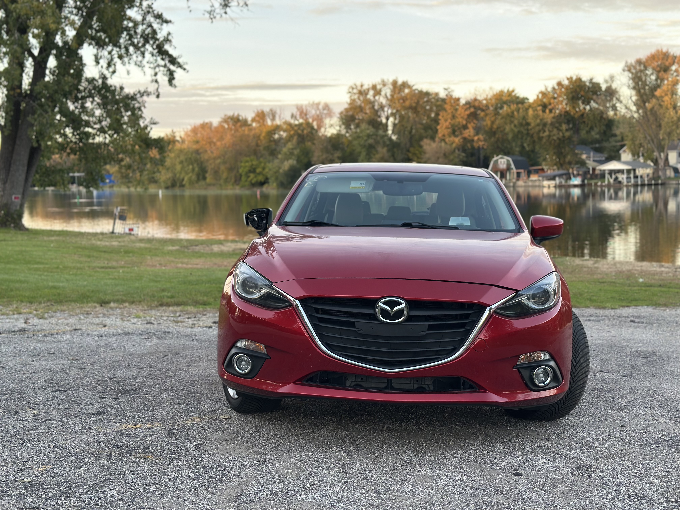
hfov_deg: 39.7
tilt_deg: -4.6
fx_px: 943
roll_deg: +1.4
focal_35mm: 48
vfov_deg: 30.3
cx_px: 340
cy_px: 255
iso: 125
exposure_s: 1/109
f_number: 1.78
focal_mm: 6.86
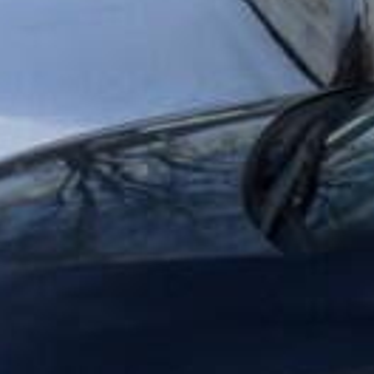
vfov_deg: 15.0
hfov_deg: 16.3
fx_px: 1308
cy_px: -201
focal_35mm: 107
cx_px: 147
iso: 80
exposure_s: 1/1000
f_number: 2.5
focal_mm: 4.5
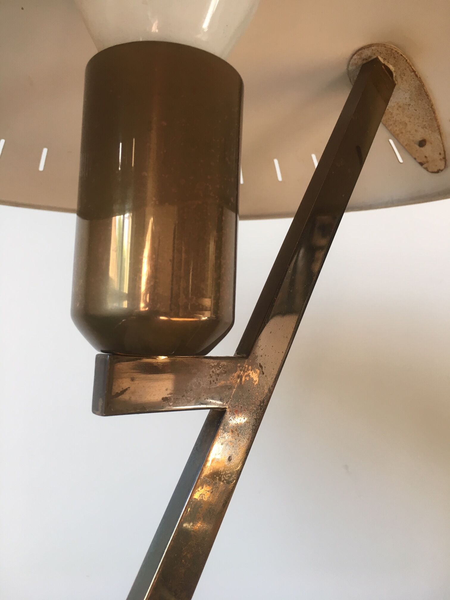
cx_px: 225
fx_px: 503
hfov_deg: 48.2
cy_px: 300
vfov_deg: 61.7
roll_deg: -0.4
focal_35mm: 29
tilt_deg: +5.8
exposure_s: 1/33
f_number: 2.2
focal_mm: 4.15
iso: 32
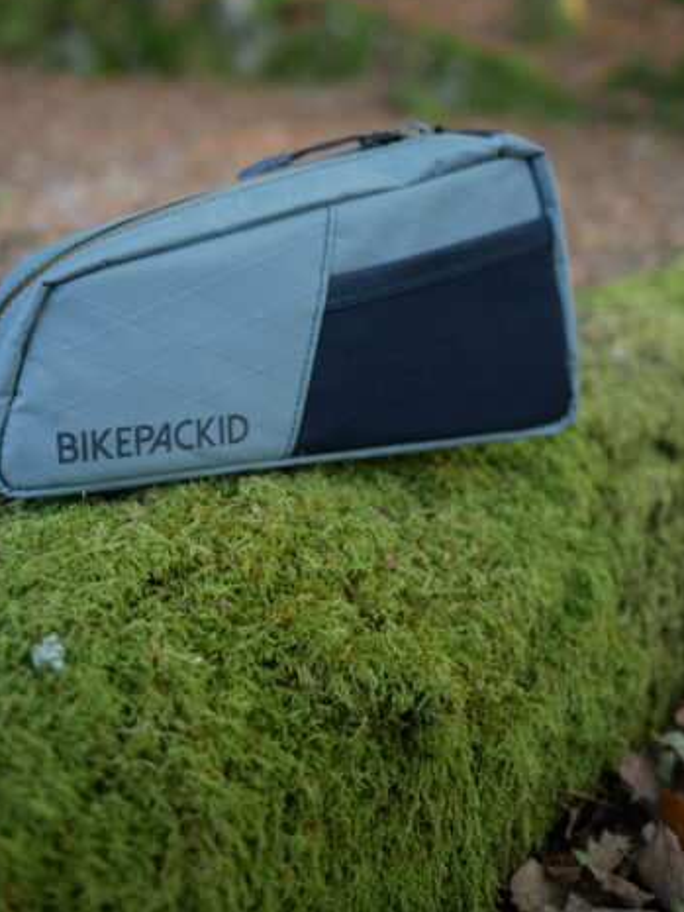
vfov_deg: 37.3
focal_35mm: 51
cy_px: 366
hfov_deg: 28.5
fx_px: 1343
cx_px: 260
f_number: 1.7
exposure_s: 1/160
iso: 400
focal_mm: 20
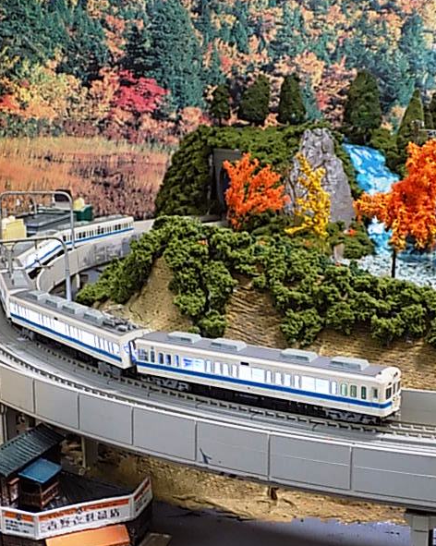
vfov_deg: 34.2
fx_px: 888
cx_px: 217
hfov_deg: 27.6
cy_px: 274
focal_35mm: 55
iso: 400
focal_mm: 9.3
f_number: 3.9
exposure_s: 1/10
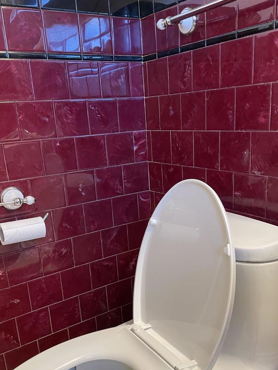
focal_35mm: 33
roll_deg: +3.9
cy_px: 221
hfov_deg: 42.9
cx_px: 147
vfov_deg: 55.0
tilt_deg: -17.9
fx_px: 353
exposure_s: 1/60
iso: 160
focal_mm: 4.2
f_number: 1.6
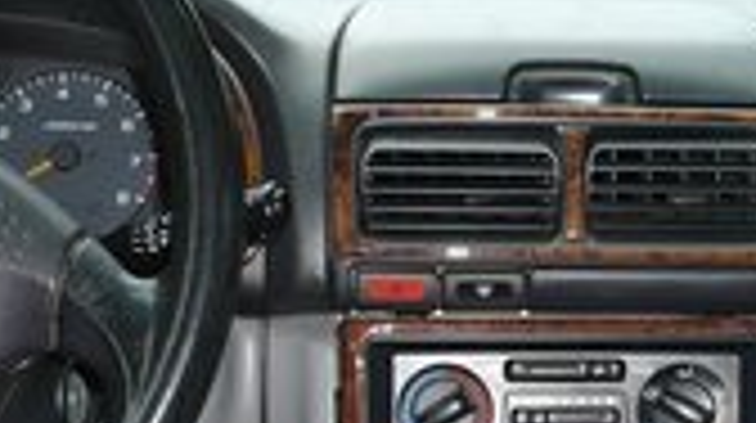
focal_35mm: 91
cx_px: 531
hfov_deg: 23.3
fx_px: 1822
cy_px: 302
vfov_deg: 13.2
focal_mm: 5.8
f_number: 2.8
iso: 100
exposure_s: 1/250
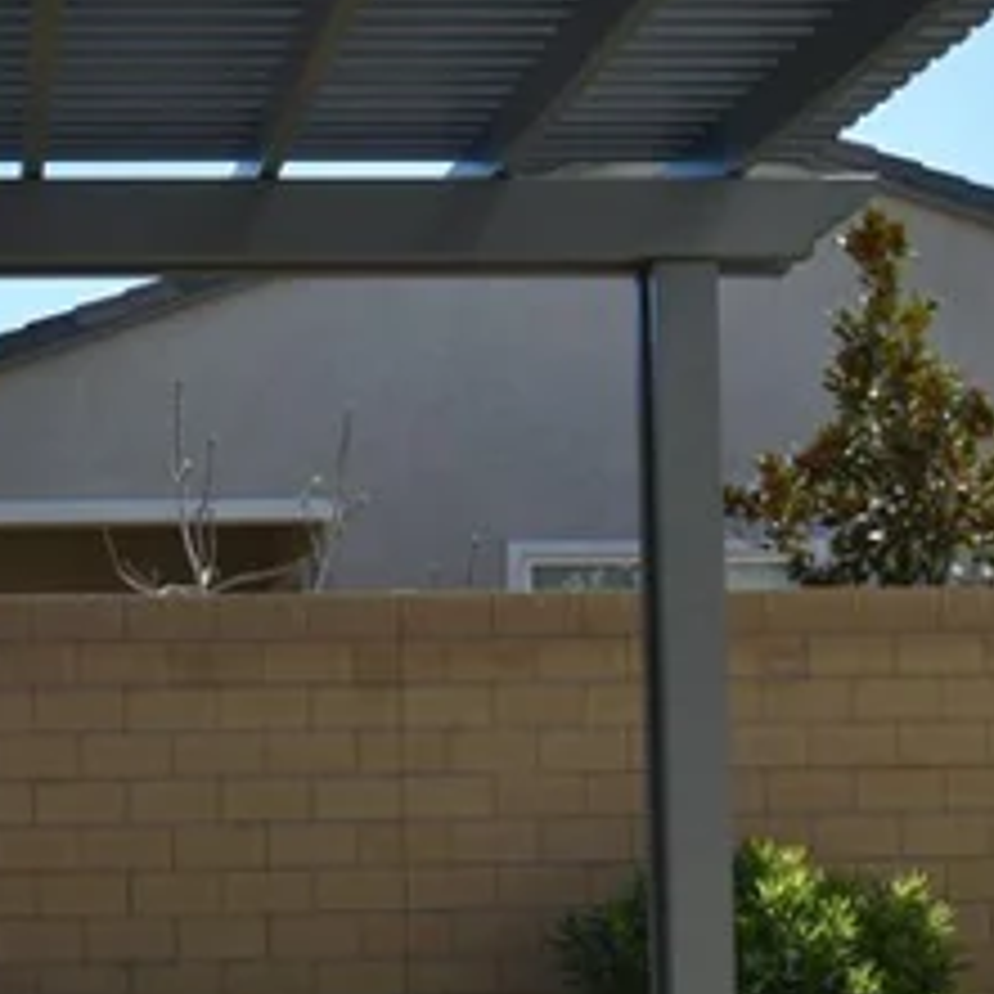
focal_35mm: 59
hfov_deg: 28.1
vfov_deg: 28.7
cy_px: 726
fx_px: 1917
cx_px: 112
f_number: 9
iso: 200
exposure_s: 1/320
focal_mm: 10
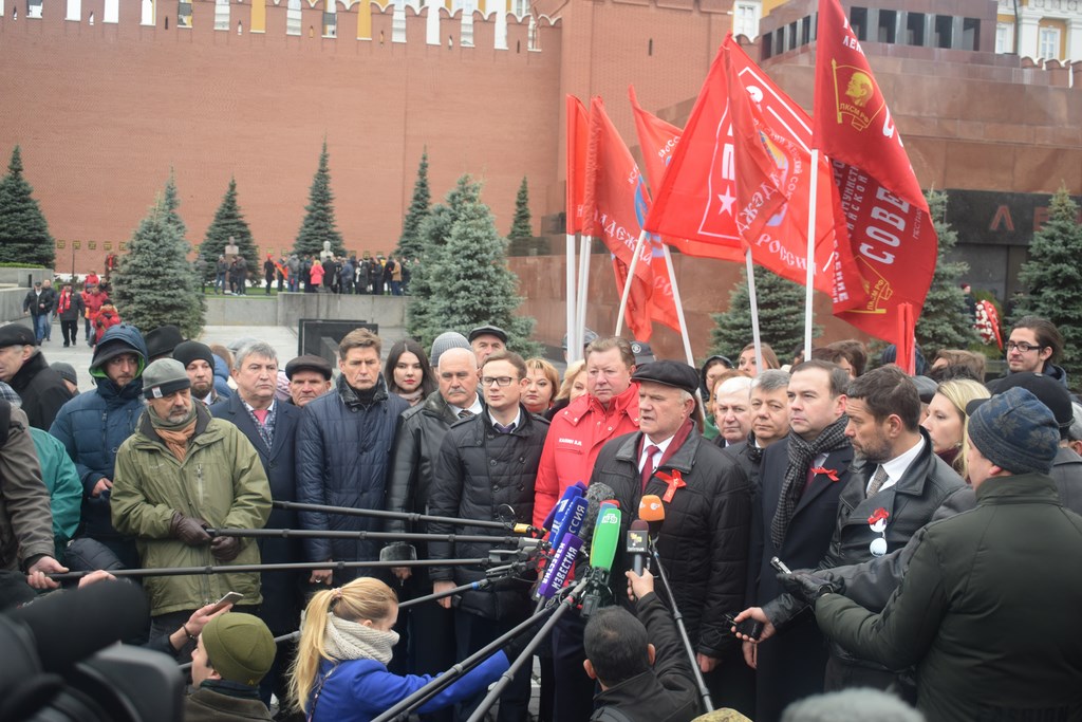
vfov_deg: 33.0
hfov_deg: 47.9
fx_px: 1217
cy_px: 361
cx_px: 541
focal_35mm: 40
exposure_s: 1/80
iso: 400
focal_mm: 27
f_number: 5
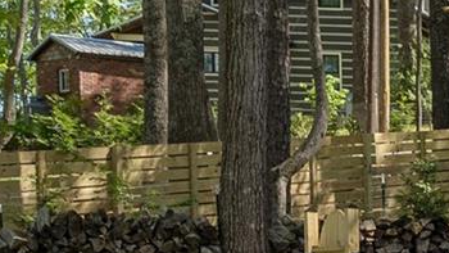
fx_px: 1644
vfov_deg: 8.7
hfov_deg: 11.1
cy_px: -51
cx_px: 1284
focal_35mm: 138
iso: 250
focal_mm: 22.5
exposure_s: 1/500
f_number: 7.1
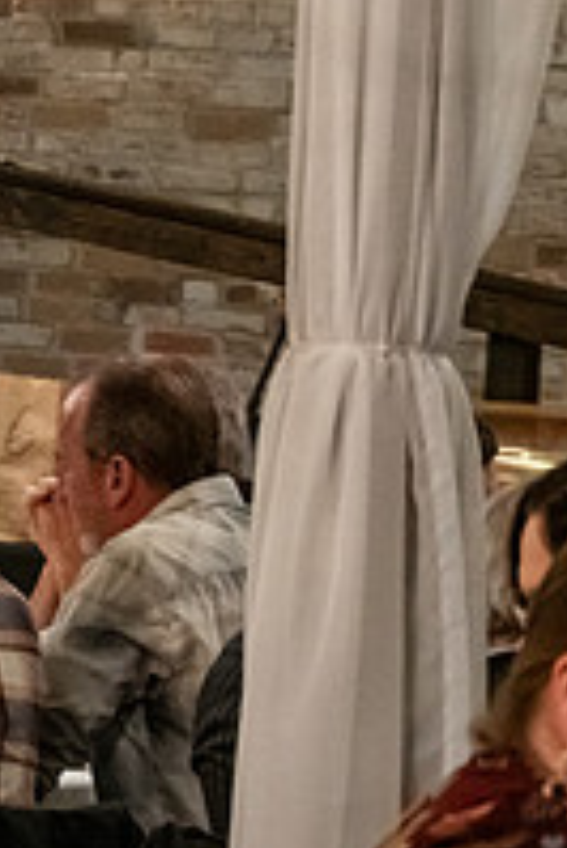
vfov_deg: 6.4
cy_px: 100
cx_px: -277
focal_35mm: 321
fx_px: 7570
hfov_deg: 4.3
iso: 6400
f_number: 6.3
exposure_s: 1/40
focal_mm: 110
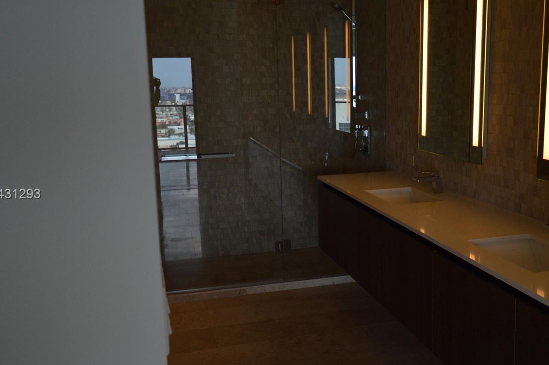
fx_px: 609
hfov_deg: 48.1
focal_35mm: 40
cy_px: 195
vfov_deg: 33.3
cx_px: 337
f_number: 3.5
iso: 720
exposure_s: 1/500
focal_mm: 20
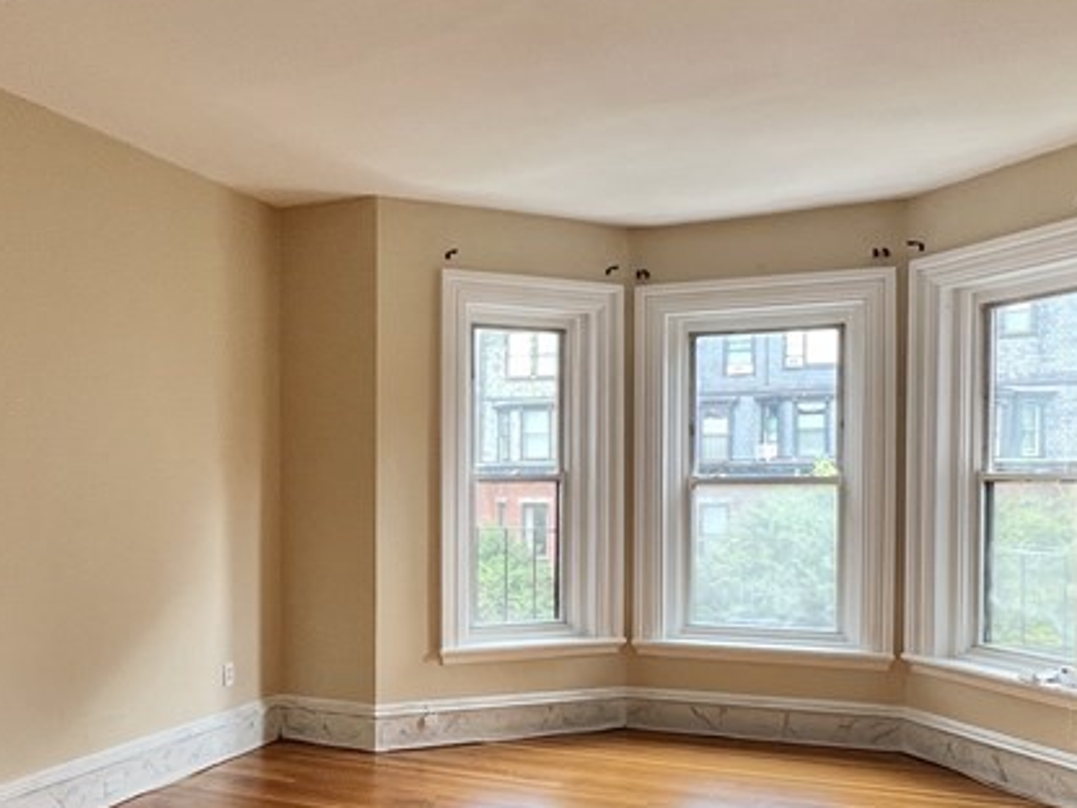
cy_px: 500
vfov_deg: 43.8
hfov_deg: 56.5
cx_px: 440
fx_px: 996
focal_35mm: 32
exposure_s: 1/120
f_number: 1.8
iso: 125
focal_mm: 1.57
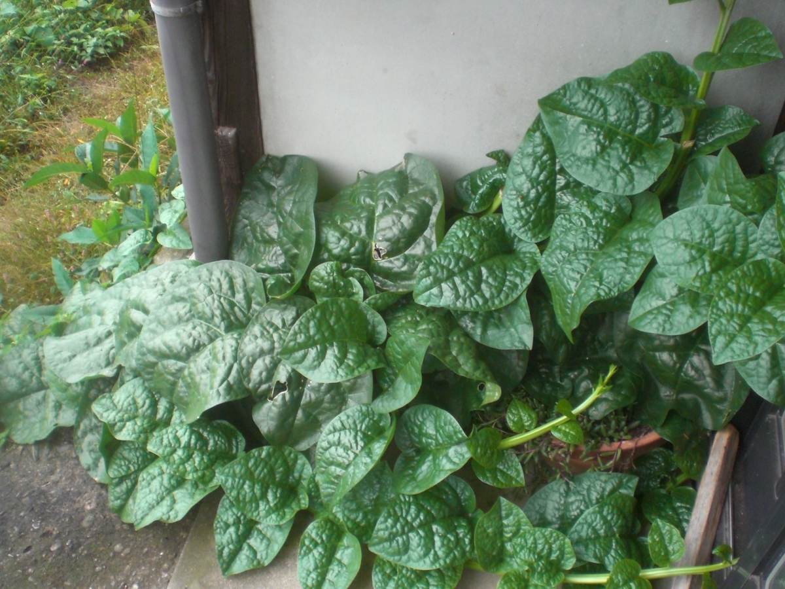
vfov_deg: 37.7
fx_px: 862
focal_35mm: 38
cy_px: 294
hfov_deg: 49.0
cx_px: 392
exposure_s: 1/80
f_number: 3.1
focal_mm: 6.3
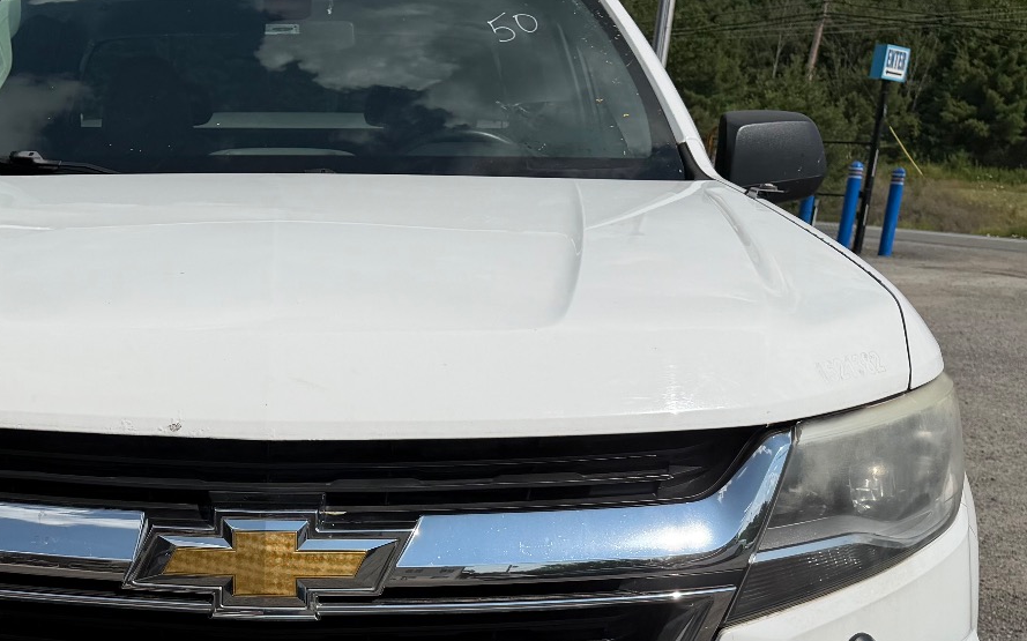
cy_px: 530
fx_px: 1539
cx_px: 214
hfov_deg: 35.8
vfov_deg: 23.1
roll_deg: -5.5
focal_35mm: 55
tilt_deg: -12.8
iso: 100
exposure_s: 1/14286
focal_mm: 6.76
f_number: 1.78
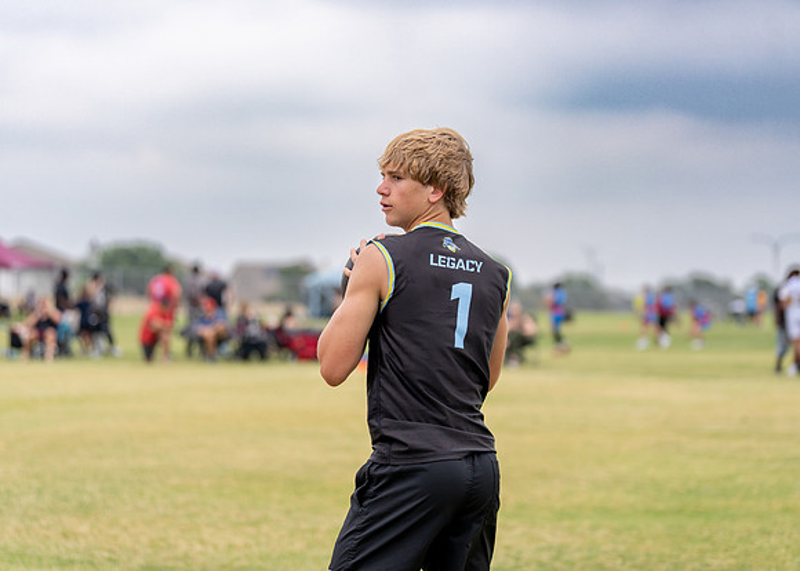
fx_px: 2254
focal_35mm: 99
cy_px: 286
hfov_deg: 20.1
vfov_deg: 14.4
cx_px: 400
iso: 160
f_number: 2.8
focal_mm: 94
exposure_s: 1/2000
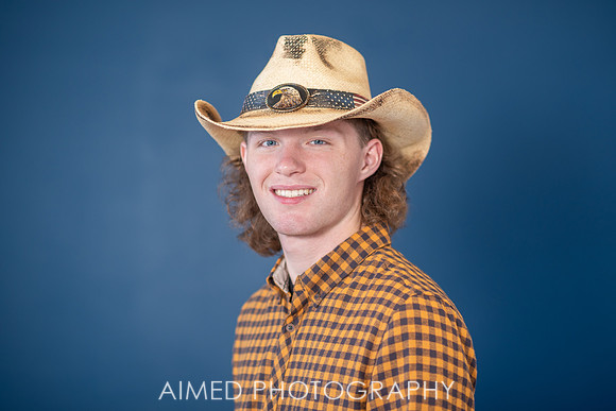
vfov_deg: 14.8
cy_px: 187
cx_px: 336
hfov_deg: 22.0
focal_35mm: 93
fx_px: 1585
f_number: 2
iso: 125
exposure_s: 1/200
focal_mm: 85
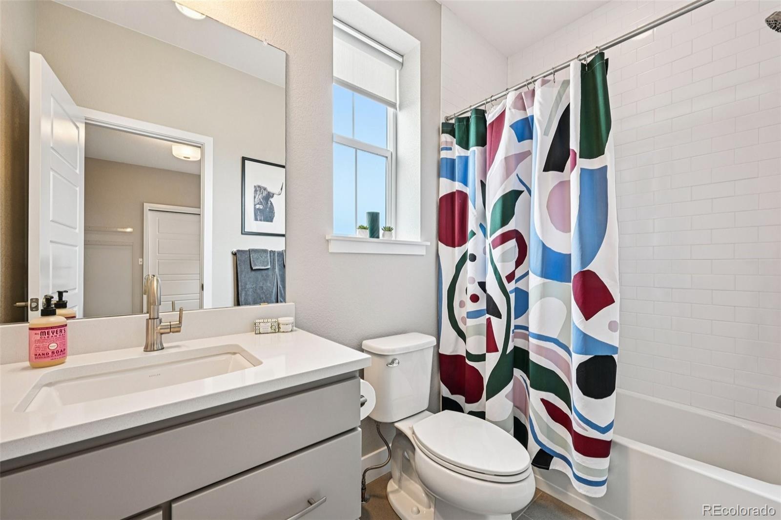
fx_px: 304
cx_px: 390
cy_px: 260
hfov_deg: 104.3
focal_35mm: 14
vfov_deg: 81.2
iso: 400
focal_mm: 14
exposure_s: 1/15
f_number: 11
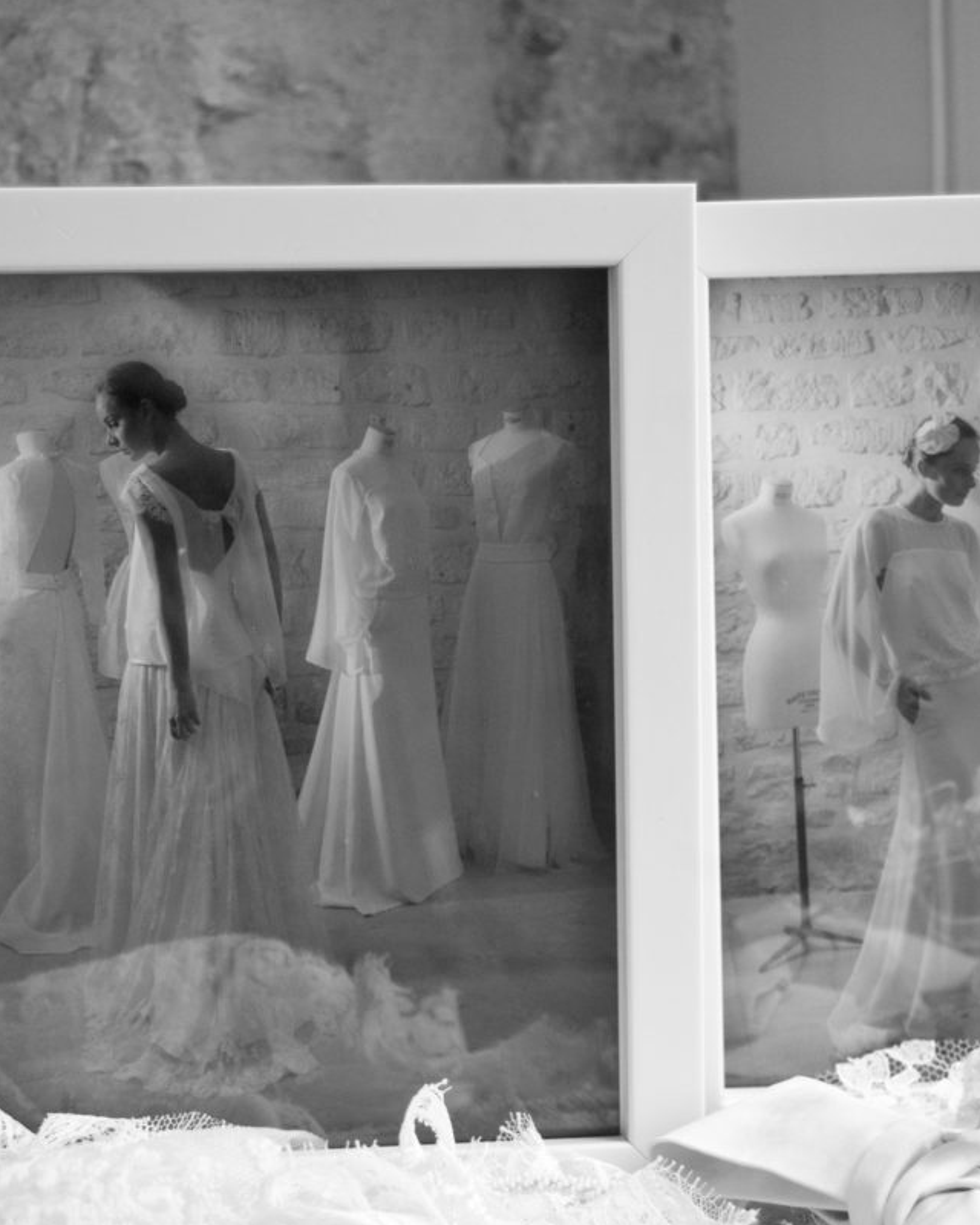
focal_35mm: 72
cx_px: 491
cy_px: 680
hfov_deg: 21.3
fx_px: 2610
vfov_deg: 26.4
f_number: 5
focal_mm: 40
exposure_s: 1/80
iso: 800
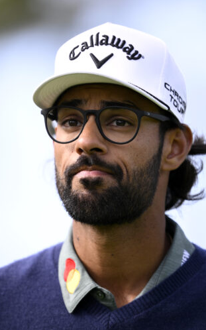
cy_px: 165
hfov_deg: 2.1
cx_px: 122
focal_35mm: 614
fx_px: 5519
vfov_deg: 3.4
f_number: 2.8
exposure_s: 1/2000
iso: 400
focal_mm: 400
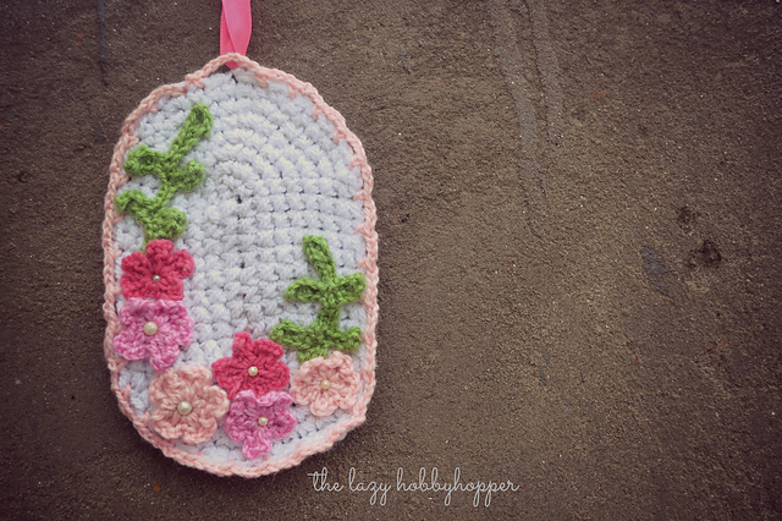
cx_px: 391
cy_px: 260
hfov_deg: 46.4
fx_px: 912
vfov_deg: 31.9
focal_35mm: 42
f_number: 5.6
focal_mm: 28
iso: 320
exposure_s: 1/125
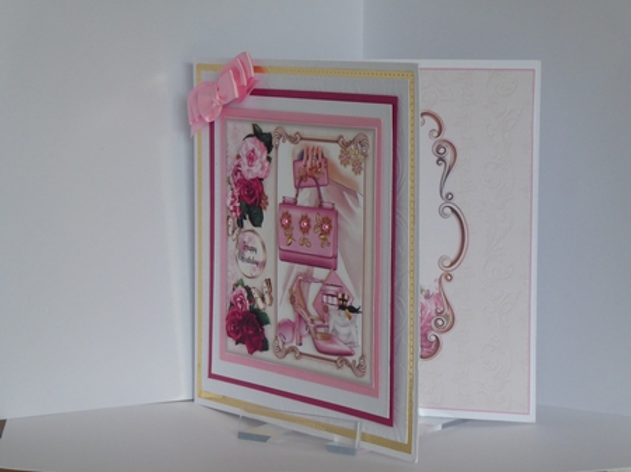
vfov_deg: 12.7
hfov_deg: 16.8
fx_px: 2132
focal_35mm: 117
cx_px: 316
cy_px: 236
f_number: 5.1
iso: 400
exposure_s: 1/50
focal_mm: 19
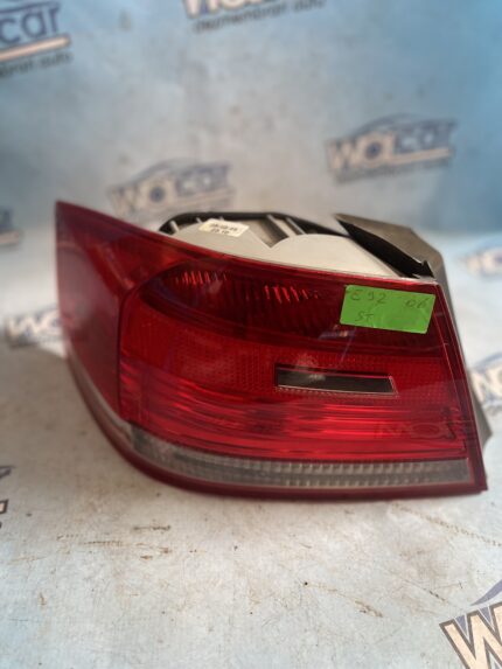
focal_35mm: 26
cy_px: 334
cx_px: 251
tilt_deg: -42.2
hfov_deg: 53.1
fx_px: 503
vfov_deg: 67.3
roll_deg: -4.5
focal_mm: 5.1
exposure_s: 1/60
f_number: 1.6
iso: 250
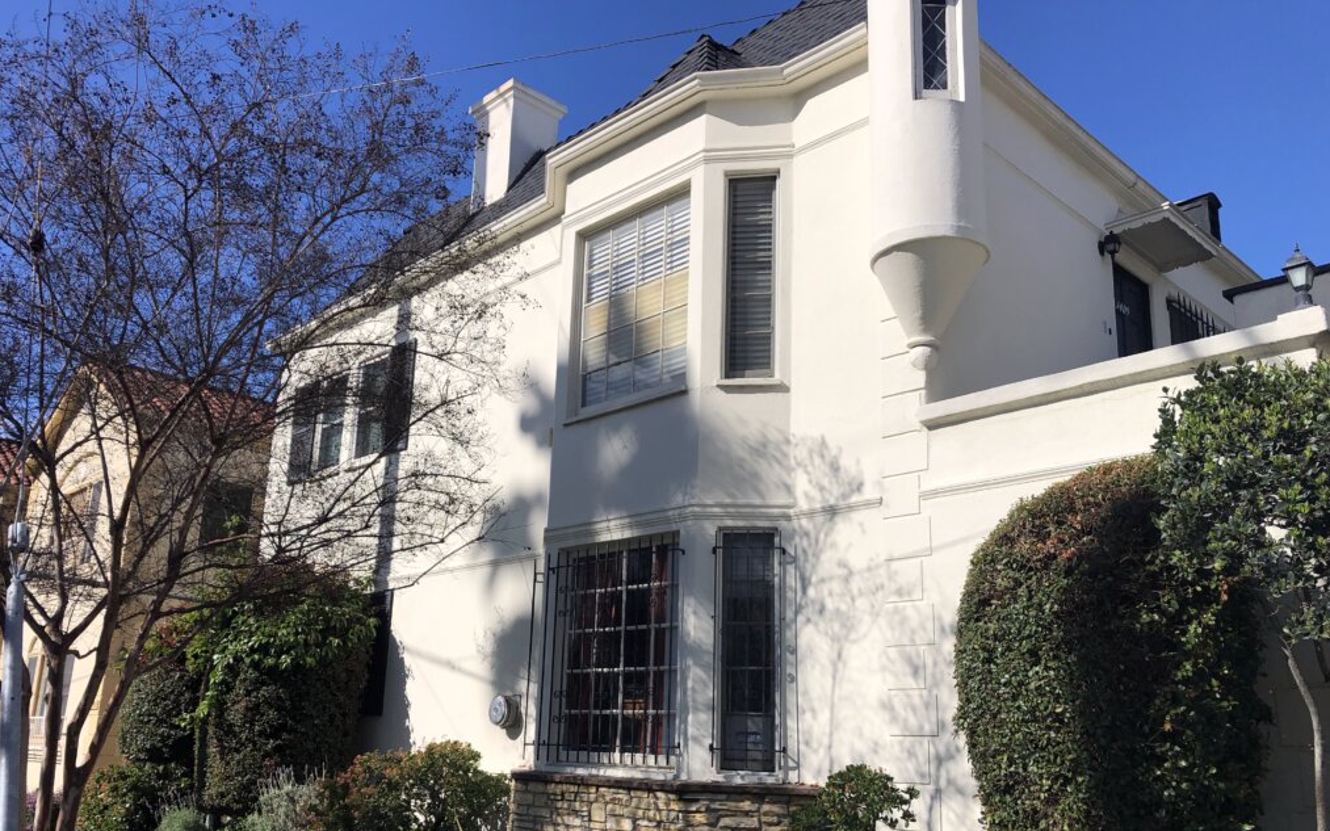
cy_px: 482
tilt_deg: +14.1
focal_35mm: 30
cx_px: 659
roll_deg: -1.4
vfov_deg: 41.7
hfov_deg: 62.9
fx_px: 1087
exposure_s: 1/3472
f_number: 1.8
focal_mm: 4
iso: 25
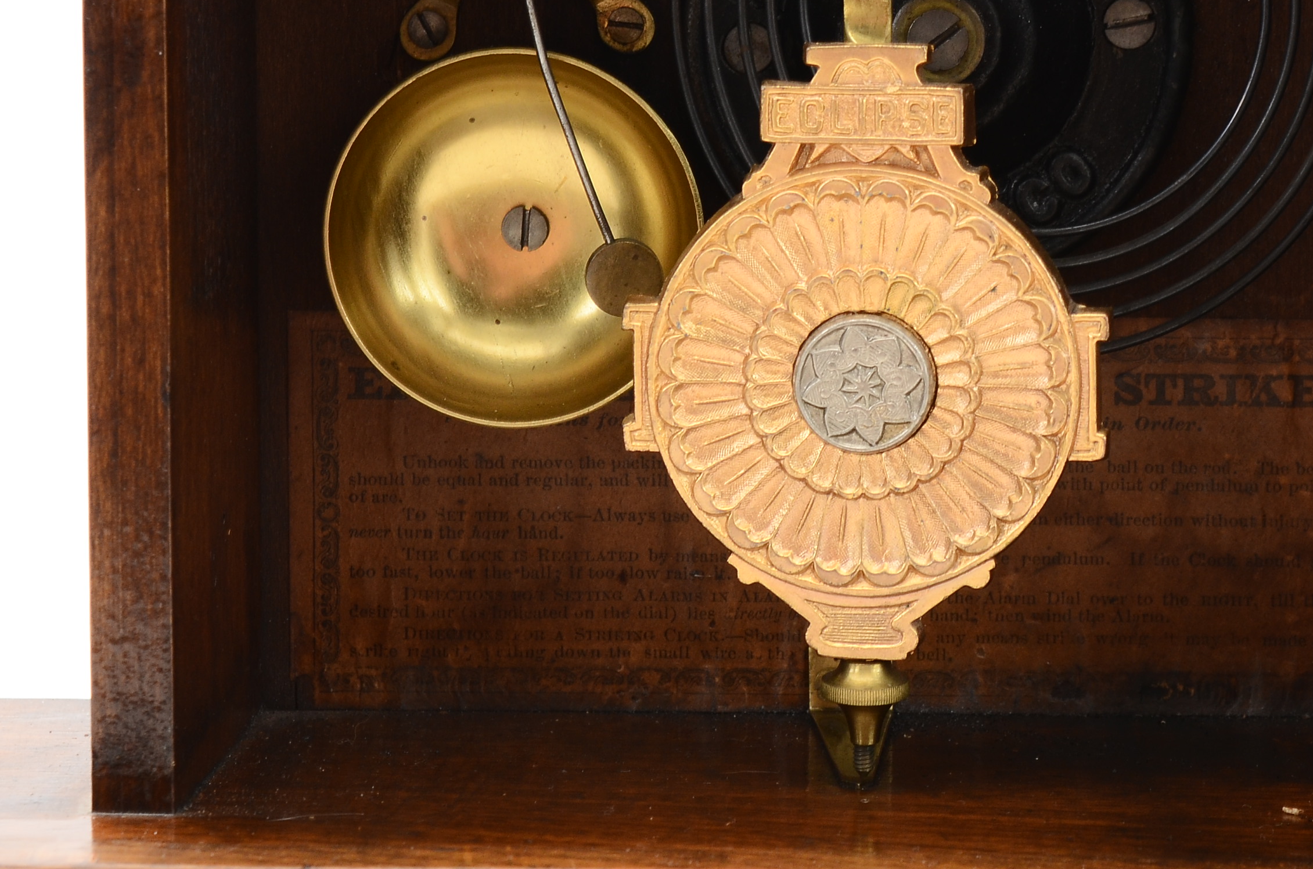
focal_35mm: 103
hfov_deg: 19.8
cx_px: 887
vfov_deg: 13.2
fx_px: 3748
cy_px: 237
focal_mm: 42
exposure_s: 1/60
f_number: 10
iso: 320
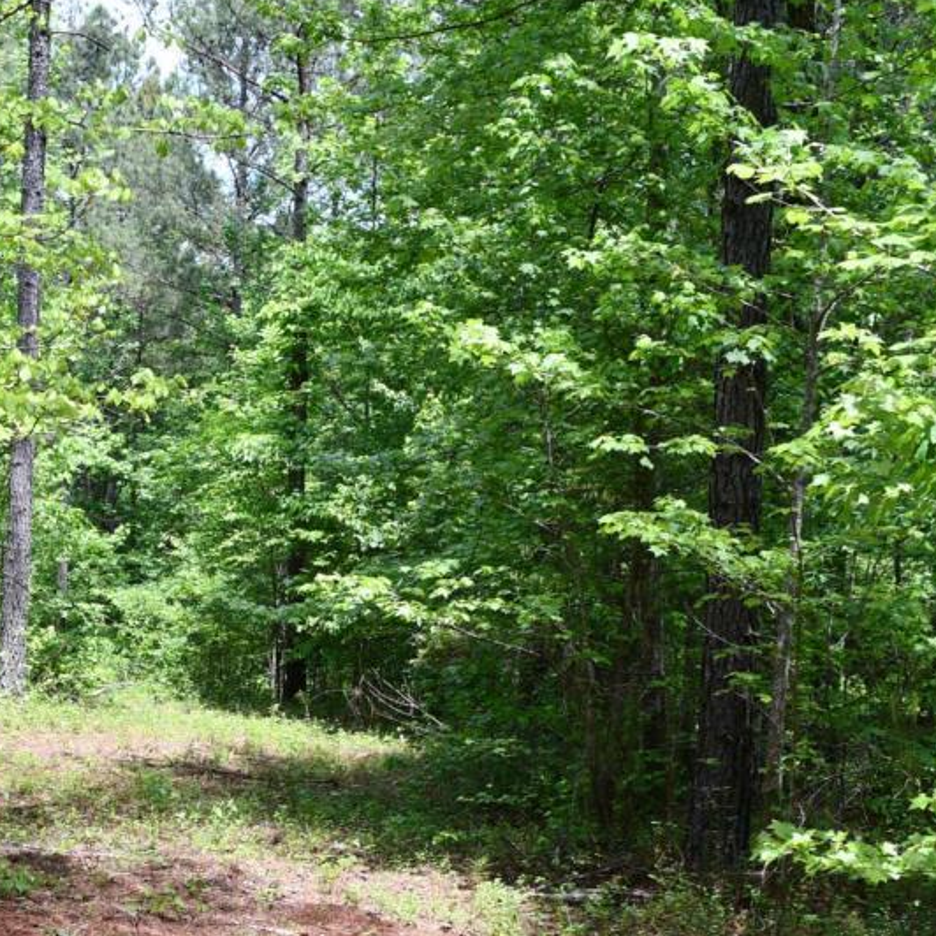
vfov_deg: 24.8
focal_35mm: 69
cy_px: 686
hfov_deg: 24.8
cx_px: 271
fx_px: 2111
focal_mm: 18
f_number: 5.6
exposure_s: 1/250
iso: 200
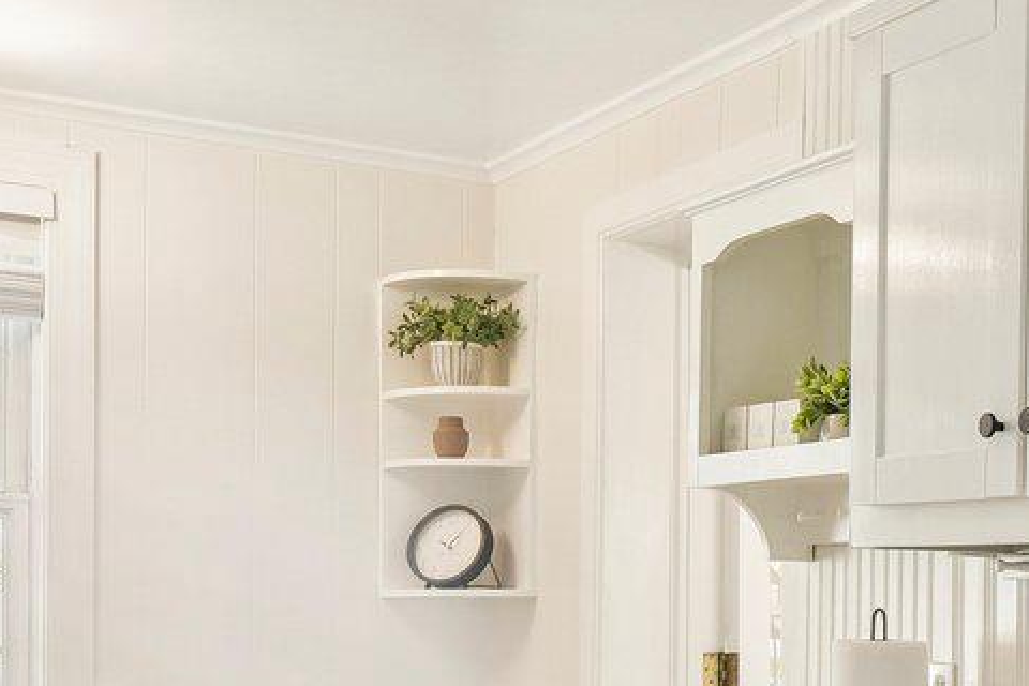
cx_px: 1059
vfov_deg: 20.8
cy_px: 623
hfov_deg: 29.1
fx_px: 1829
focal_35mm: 64
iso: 400
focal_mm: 15
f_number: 8
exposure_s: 1/8
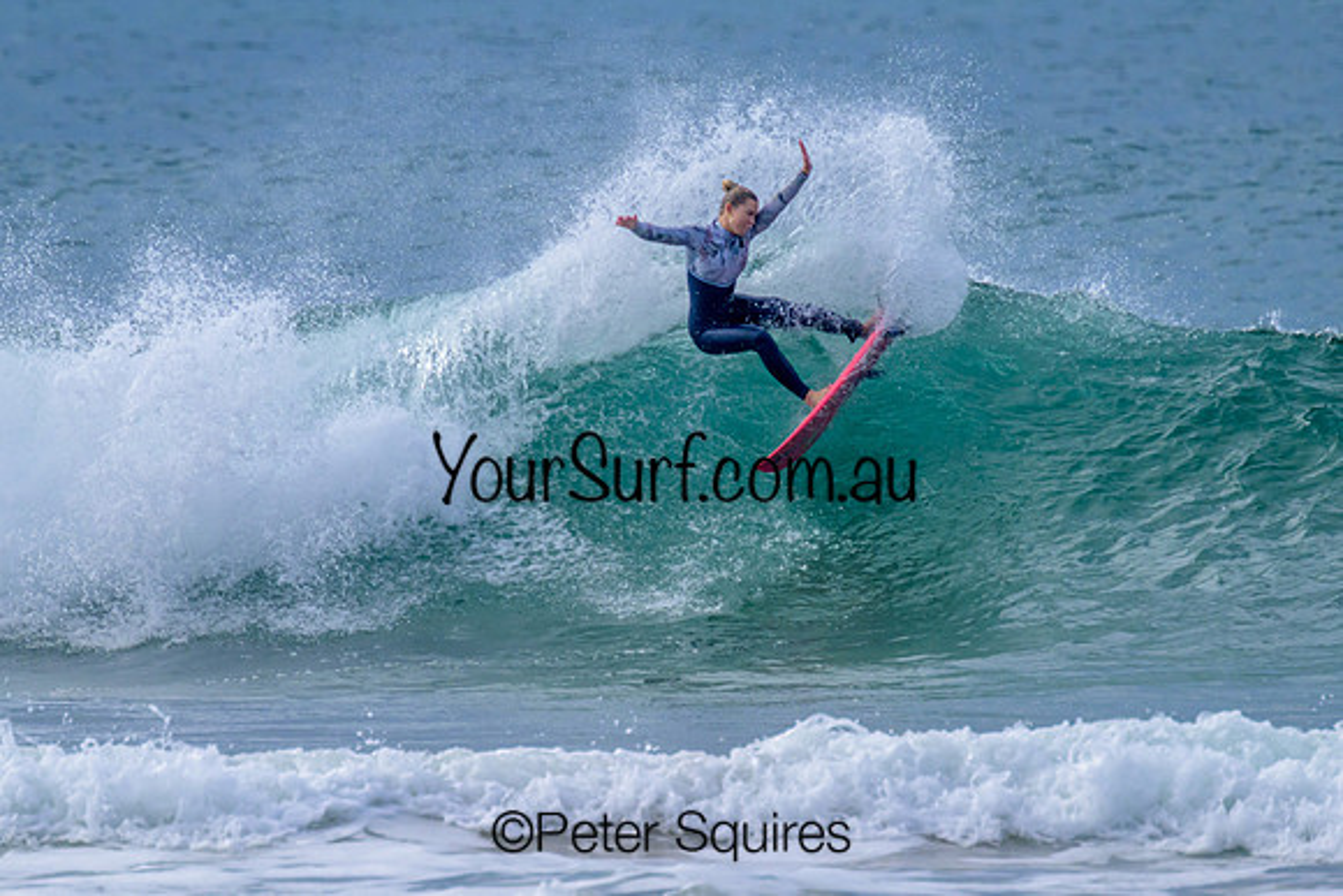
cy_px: 406
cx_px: 686
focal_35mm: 1098
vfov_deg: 1.3
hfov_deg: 1.9
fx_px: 40959
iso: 900
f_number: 11
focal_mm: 800
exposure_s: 1/2000
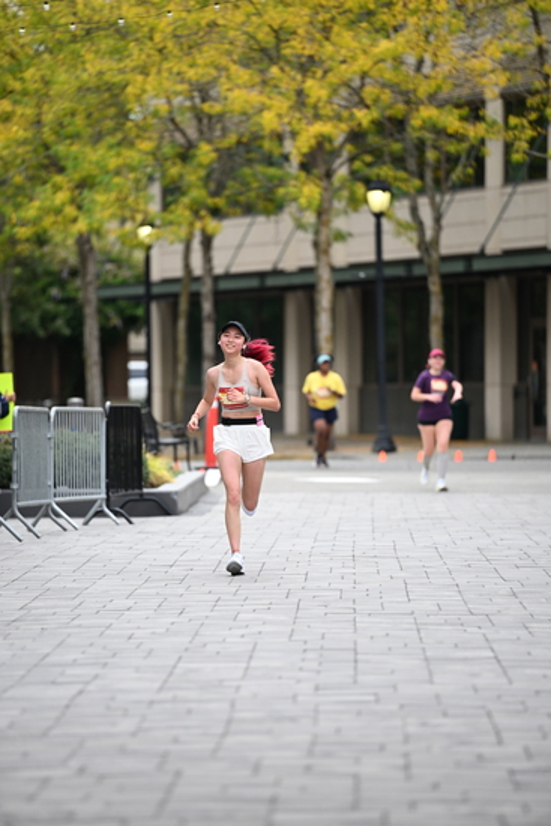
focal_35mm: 200
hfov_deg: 6.9
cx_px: 276
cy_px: 413
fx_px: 4588
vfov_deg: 10.3
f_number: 2.8
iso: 640
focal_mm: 200
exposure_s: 1/2500
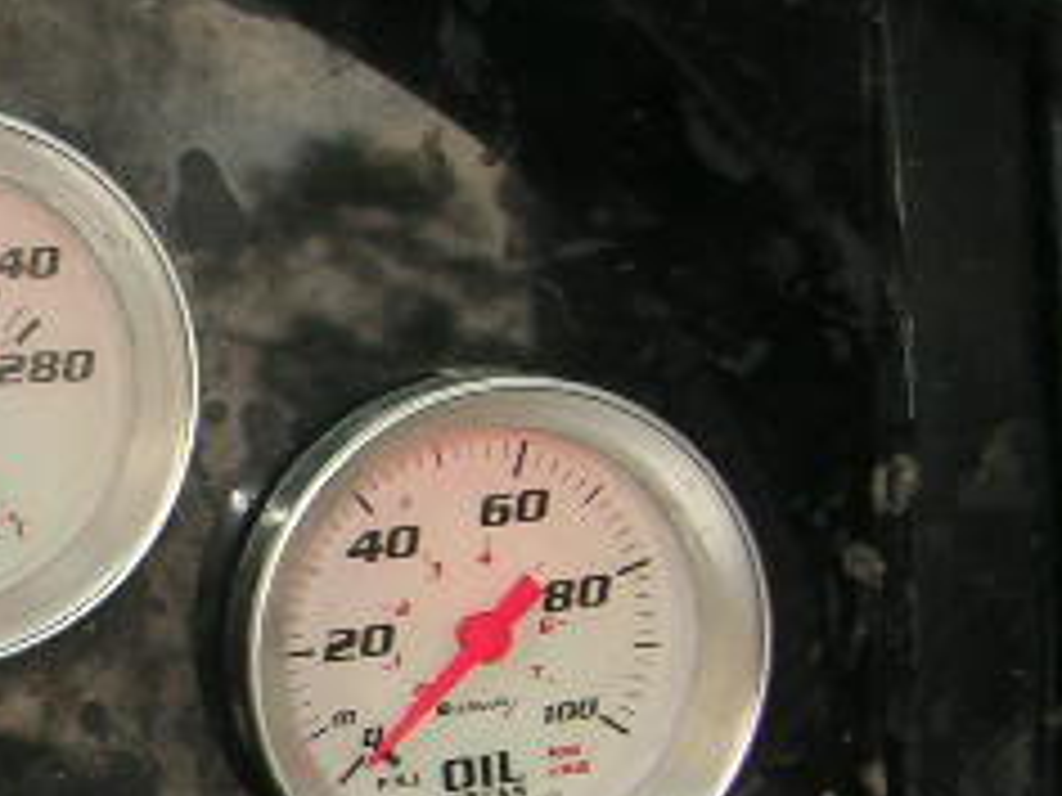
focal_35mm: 103
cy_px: 634
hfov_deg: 18.3
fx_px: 3160
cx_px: -122
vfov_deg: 14.3
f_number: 2.8
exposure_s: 1/60.1
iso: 50
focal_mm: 5.8
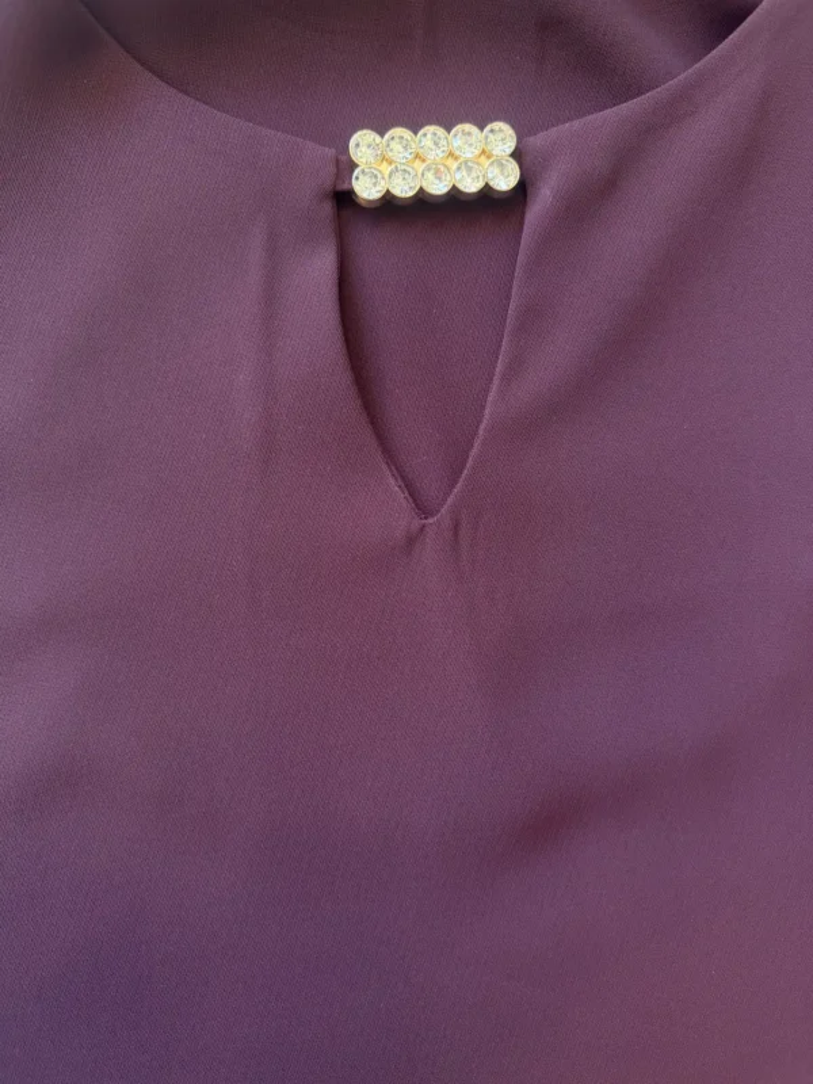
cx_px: 406
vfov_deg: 71.6
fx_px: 752
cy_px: 542
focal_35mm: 24
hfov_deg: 56.8
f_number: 1.78
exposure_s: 1/60
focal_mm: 6.76
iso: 320
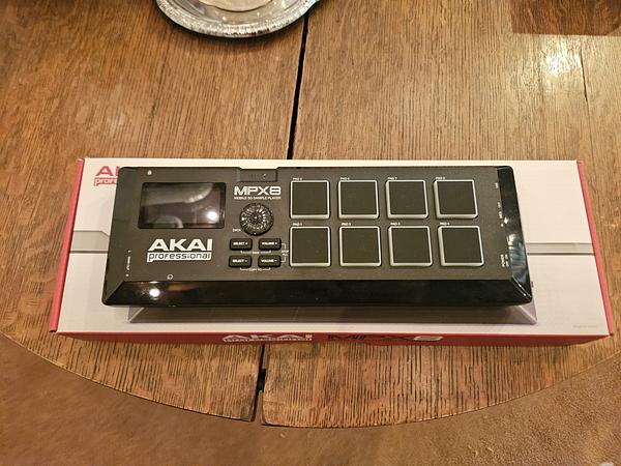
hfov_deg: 73.9
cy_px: 233
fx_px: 413
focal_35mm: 23
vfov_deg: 58.9
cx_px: 310
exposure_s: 1/24
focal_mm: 5.4
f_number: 1.8
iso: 1600
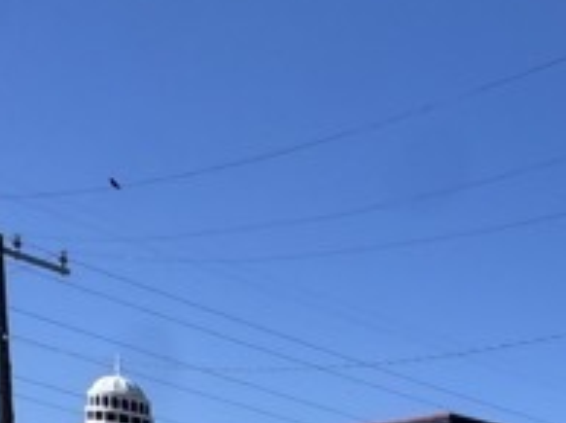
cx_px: 1228
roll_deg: -2.7
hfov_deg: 16.7
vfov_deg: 15.7
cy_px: 843
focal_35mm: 74
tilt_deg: -3.9
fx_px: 1208
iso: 50
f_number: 2.2
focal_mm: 2.22
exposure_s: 1/1536
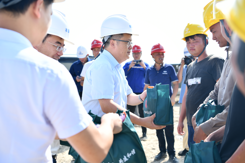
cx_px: 122
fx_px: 340
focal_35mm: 50
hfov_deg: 39.6
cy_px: 82
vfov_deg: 27.0
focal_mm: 50
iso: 64
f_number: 4
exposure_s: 1/320
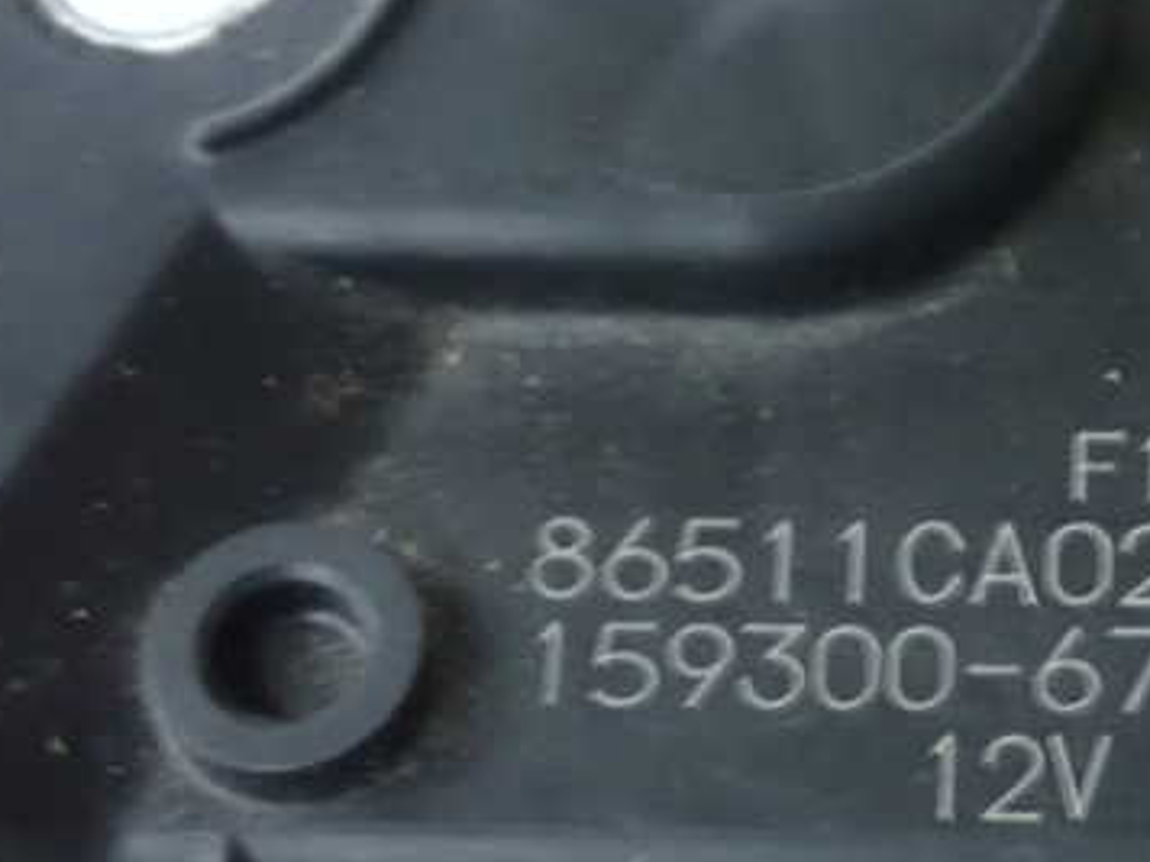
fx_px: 3920
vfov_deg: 12.6
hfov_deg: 16.6
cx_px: 921
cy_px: 507
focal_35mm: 118
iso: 1600
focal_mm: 12.6
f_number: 4
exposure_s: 1/6
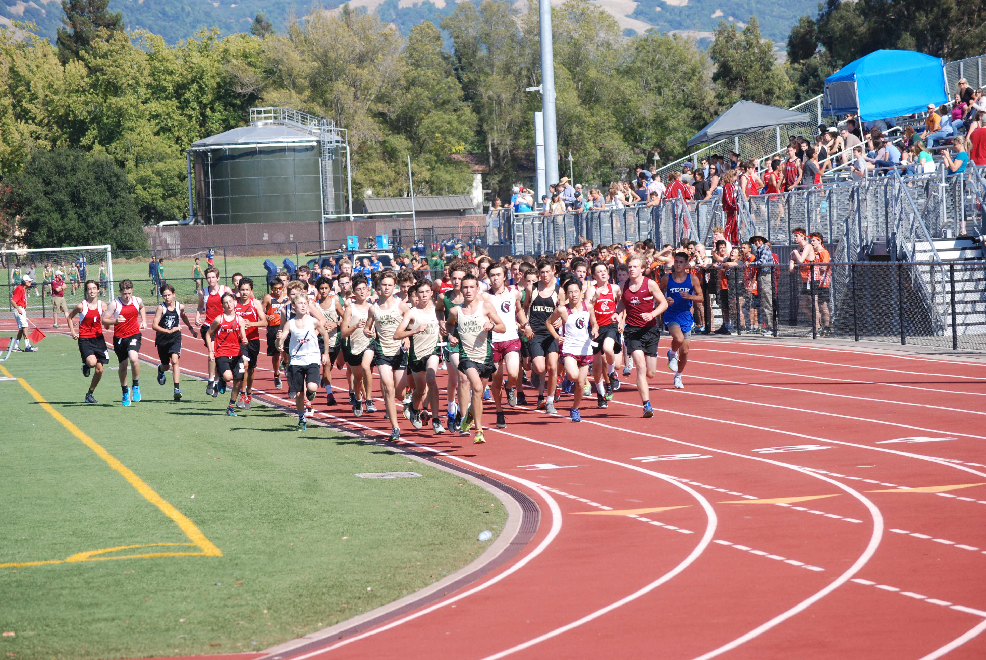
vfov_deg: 10.0
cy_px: 330
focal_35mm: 138
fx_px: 3784
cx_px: 493
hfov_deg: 14.8
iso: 400
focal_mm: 92
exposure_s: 1/1000
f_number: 8
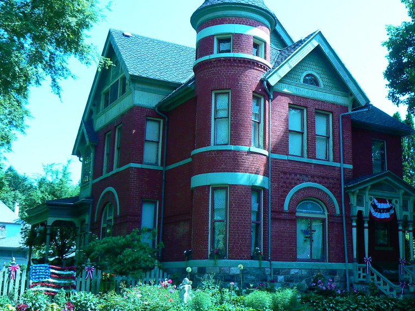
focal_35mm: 47
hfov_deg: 40.2
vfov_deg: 30.8
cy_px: 138
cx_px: 258
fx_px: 563
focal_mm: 6
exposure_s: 1/125
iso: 80
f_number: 5.6
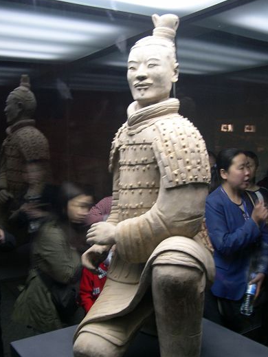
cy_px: 178
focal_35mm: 39
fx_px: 402
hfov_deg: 36.9
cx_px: 134
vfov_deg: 47.8
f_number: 2.8
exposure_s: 1/4.5
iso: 210
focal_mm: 8
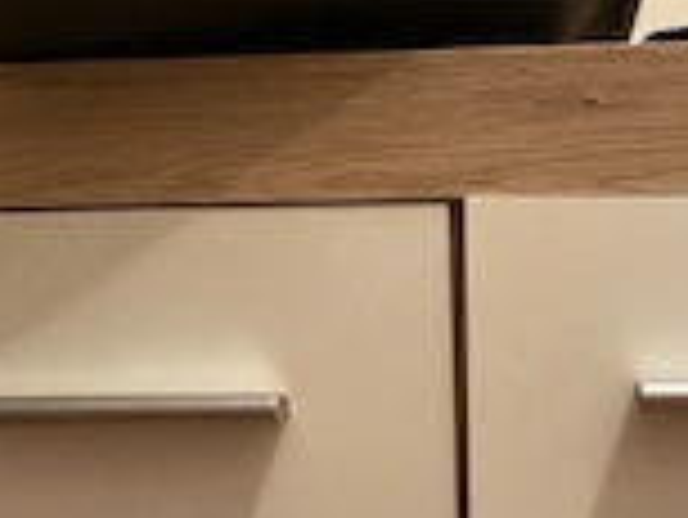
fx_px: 1353
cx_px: 481
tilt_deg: -17.4
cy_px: 640
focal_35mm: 68
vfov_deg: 20.1
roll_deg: +3.0
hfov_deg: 28.3
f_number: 1.8
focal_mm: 4.25
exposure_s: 1/32
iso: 640
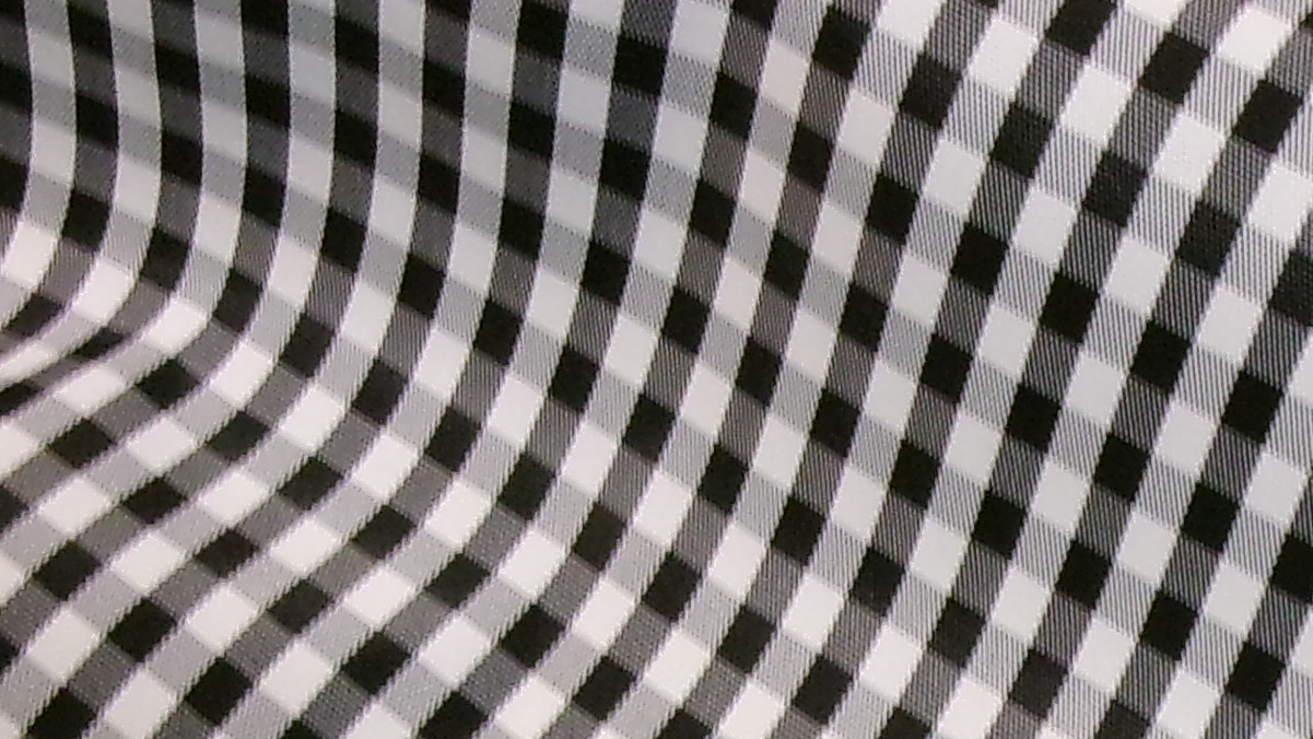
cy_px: 1052
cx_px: 1269
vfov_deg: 10.1
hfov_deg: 17.9
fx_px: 4074
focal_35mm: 117
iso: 400
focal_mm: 5.1
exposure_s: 1/17
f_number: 3.9
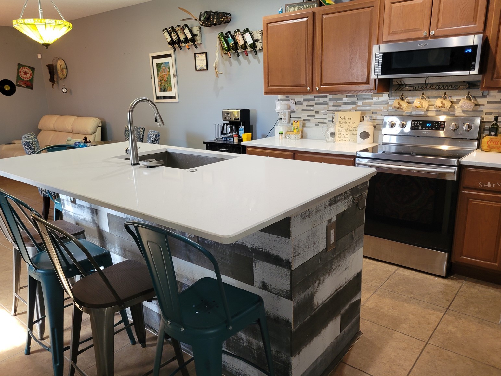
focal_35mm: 27
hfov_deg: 65.3
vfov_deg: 51.4
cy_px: 185
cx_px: 249
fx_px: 391
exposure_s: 1/40
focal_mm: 5.4
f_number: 1.8
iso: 250
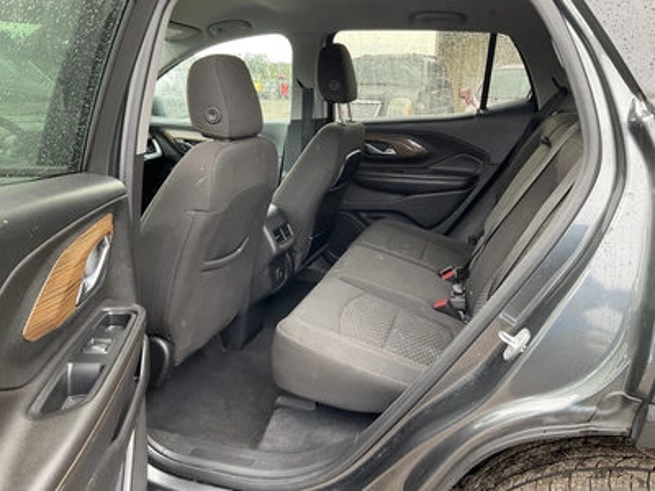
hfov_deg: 61.7
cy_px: 246
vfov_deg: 48.2
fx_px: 549
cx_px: 328
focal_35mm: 29
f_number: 1.8
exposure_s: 1/122
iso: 50
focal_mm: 3
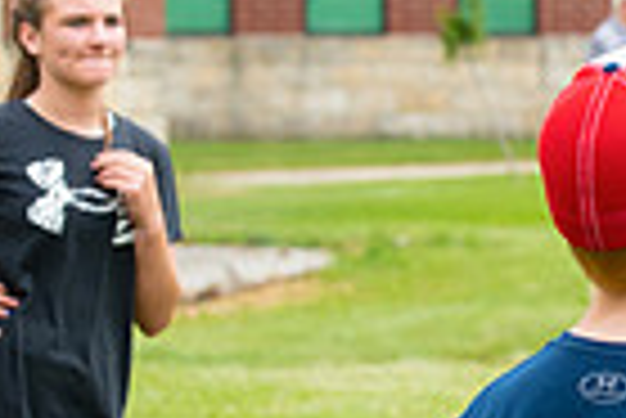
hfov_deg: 5.9
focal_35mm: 343
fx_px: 5971
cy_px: 290
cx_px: 1049
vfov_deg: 4.0
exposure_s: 1/1250
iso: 640
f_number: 4.5
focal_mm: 82
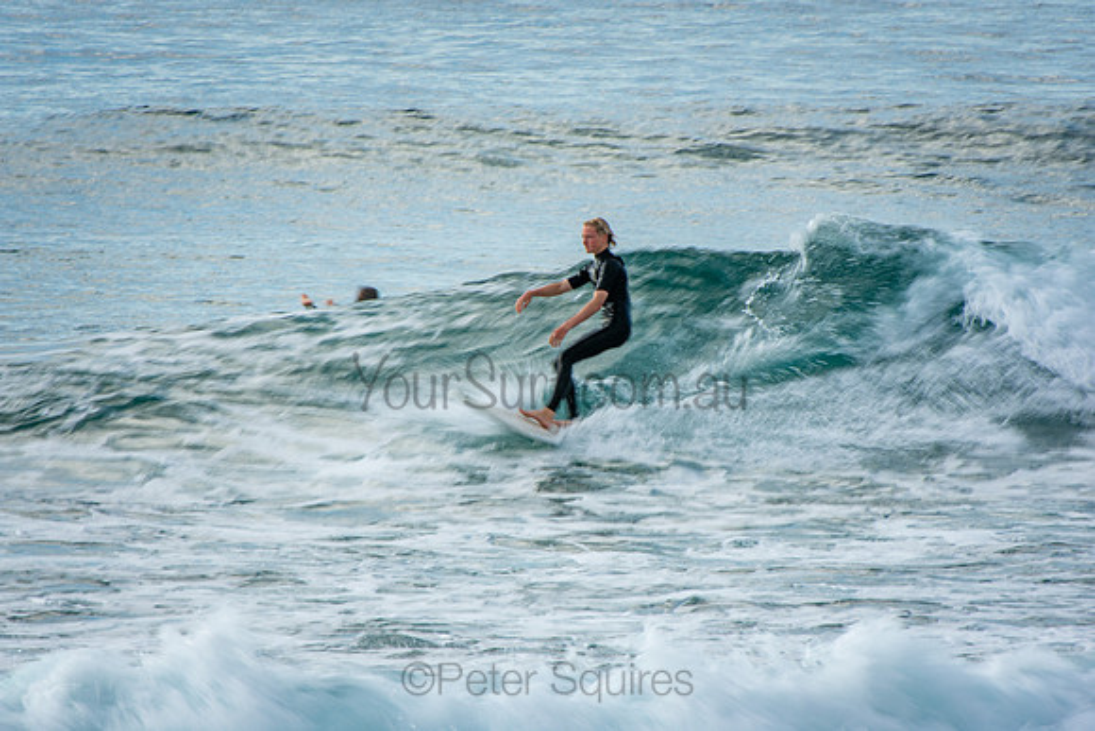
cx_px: 548
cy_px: 366
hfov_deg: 3.4
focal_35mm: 600
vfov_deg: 2.3
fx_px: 18253
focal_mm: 400
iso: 100
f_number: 22
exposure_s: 1/25
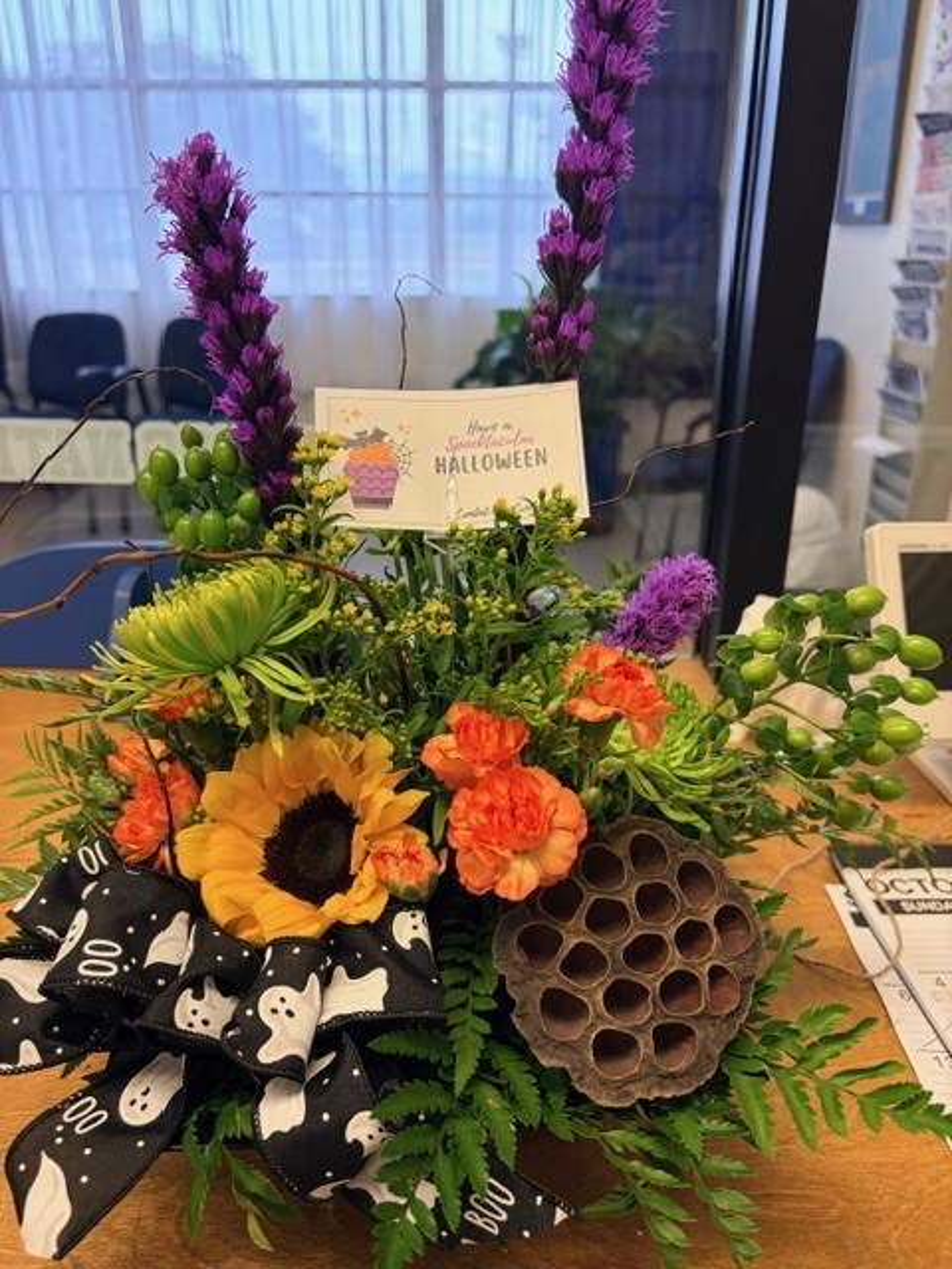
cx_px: 476
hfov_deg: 53.1
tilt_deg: -22.1
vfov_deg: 67.3
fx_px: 953
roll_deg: -0.4
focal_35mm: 26
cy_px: 634
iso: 125
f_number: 1.6
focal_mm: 5.96
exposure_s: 1/162
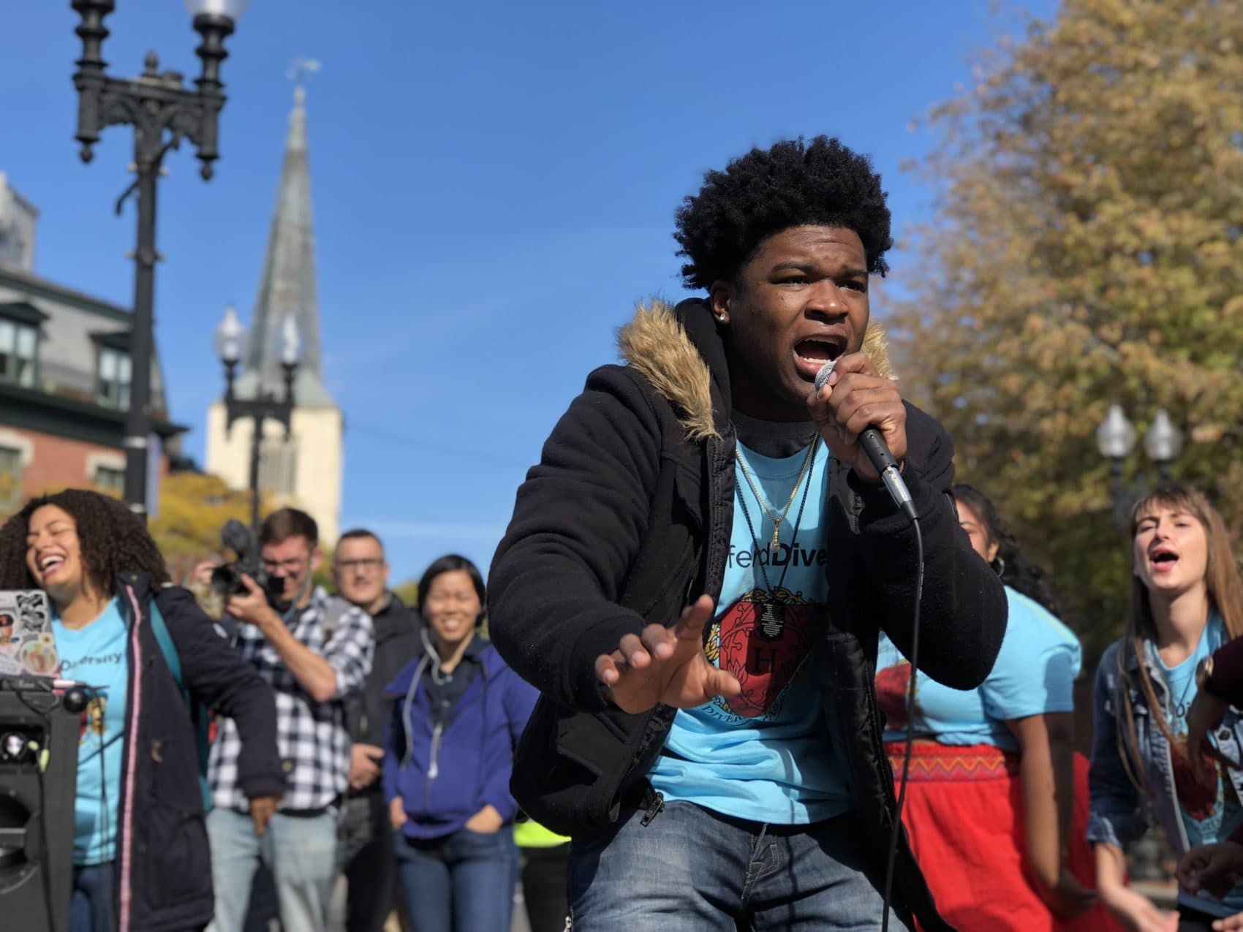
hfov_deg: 33.8
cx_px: 622
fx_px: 2047
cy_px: 466
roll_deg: -0.3
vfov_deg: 25.7
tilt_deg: +7.9
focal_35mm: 57
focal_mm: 6.6
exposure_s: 1/366
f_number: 2.8
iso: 20
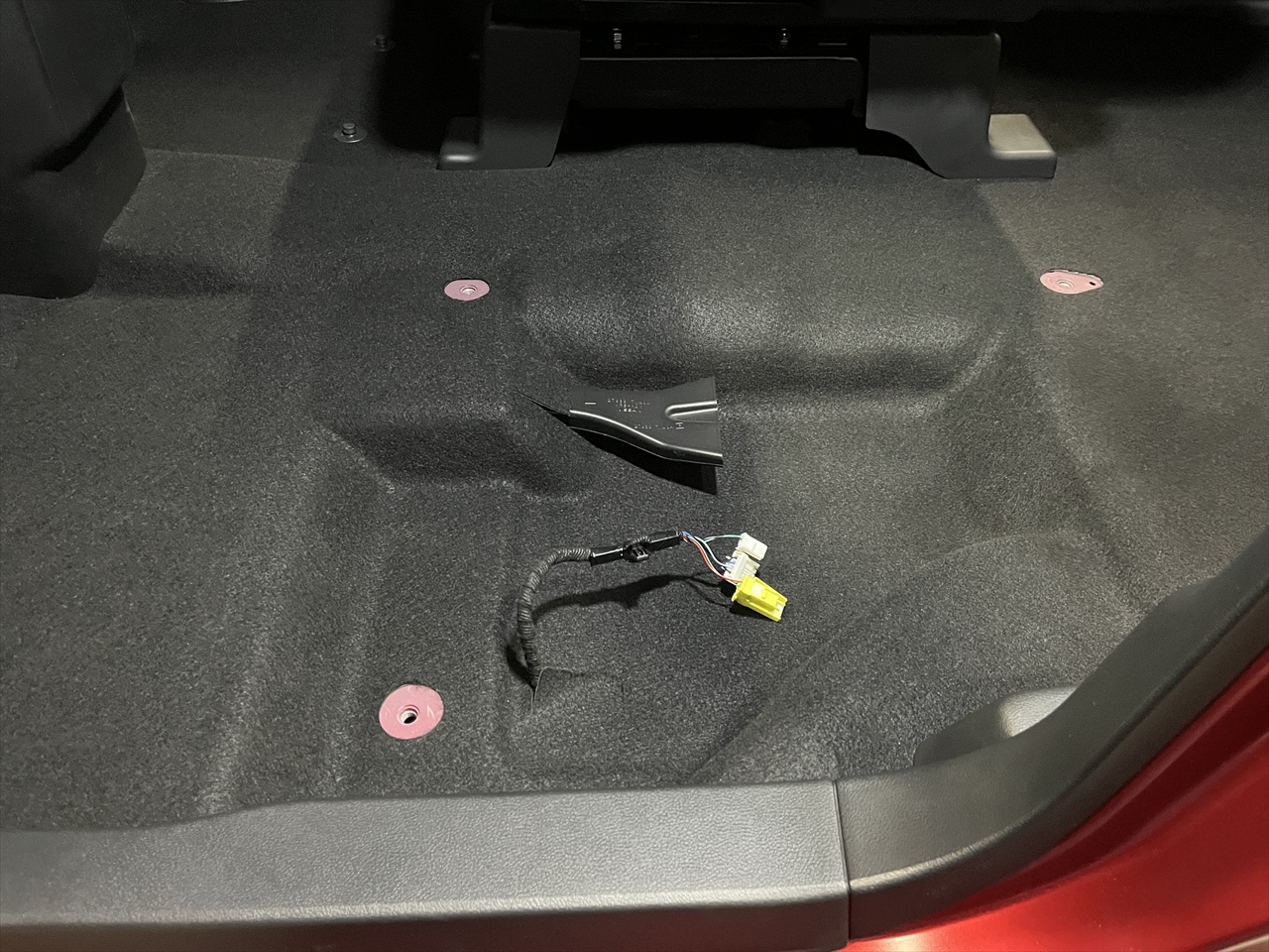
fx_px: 953
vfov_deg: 53.1
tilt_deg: -45.7
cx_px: 634
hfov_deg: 67.3
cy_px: 476
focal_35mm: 26
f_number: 1.6
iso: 1000
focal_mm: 5.1
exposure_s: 1/30
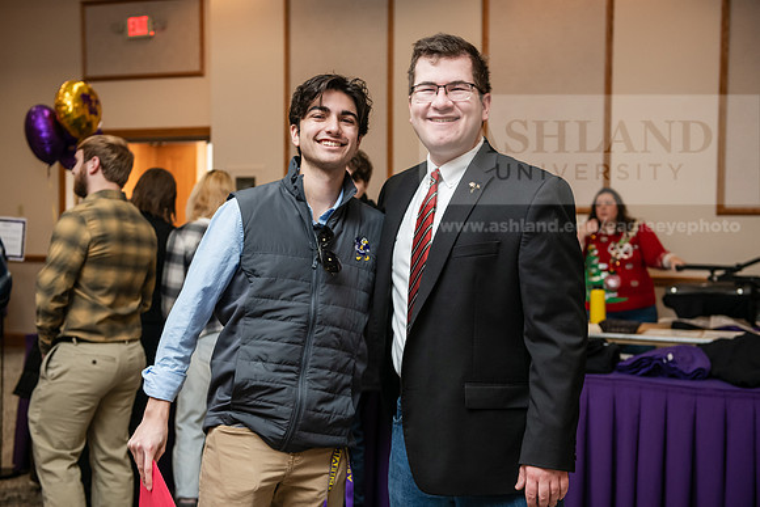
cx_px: 380
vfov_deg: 27.0
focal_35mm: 50
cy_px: 254
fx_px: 1056
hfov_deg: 39.6
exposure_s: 1/200
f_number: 3.5
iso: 1600
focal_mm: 50
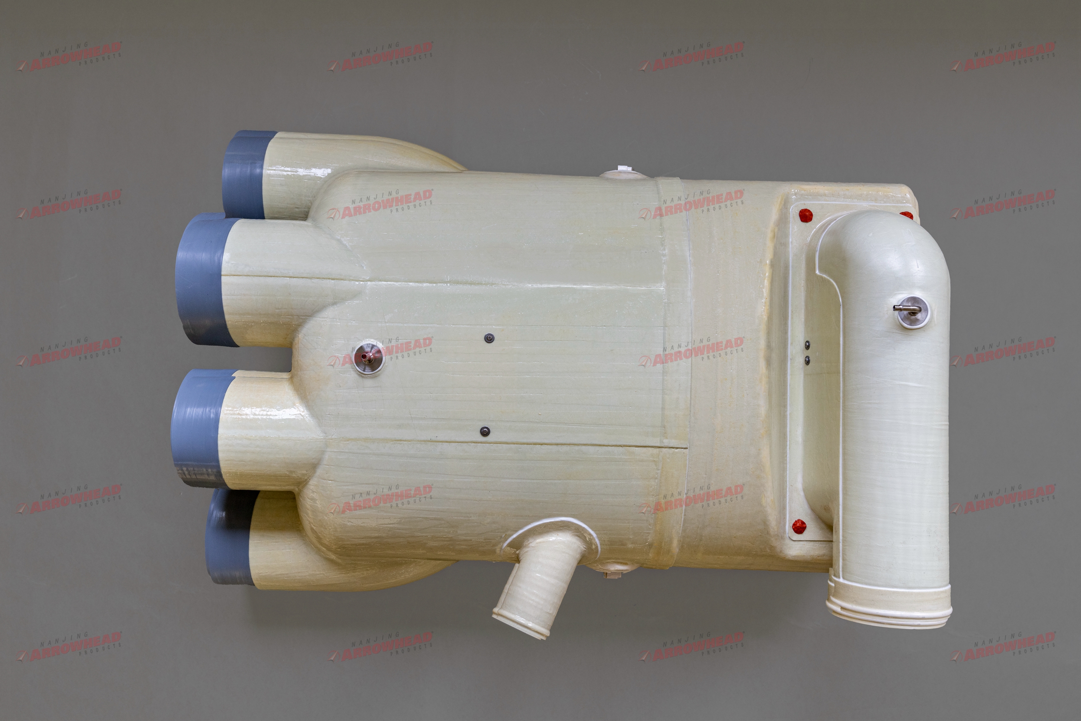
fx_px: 871
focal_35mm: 29
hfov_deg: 63.7
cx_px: 540
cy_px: 360
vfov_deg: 45.0
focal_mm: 29
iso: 250
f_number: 5.6
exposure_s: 1/100
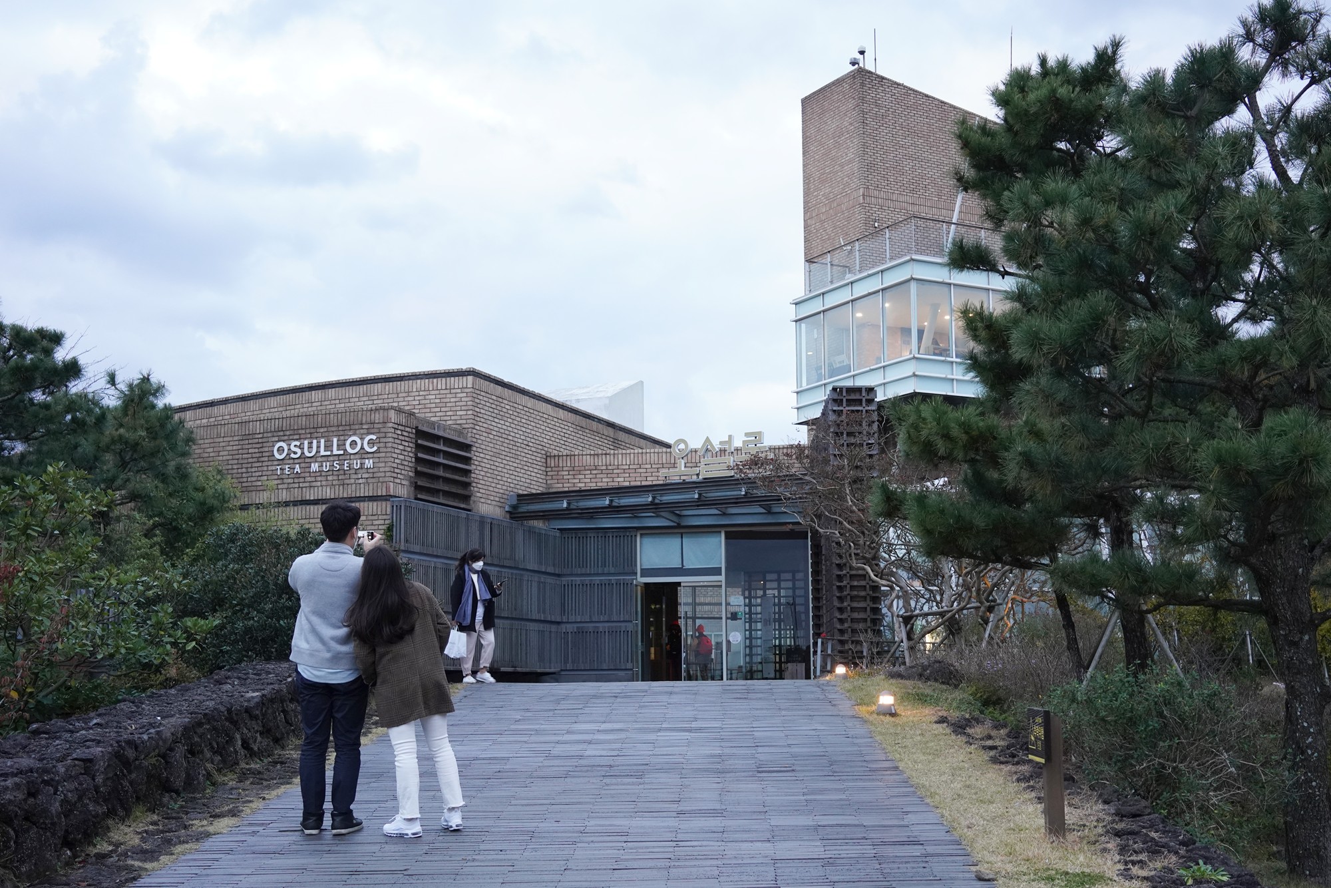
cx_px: 666
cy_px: 444
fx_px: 1294
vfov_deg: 37.9
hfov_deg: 54.4
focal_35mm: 35
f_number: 5
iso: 1600
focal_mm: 35
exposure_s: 1/100
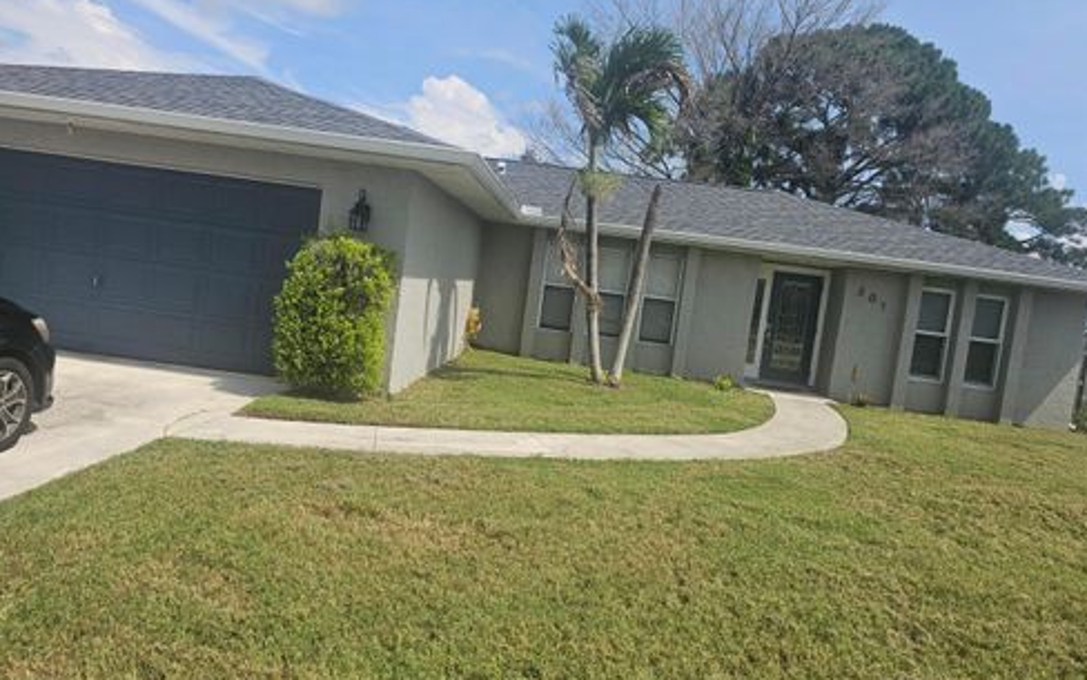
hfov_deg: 72.5
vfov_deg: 49.3
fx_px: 741
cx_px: 552
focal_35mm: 25
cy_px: 322
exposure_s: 1/1205
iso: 10
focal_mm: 6.3
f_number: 1.7
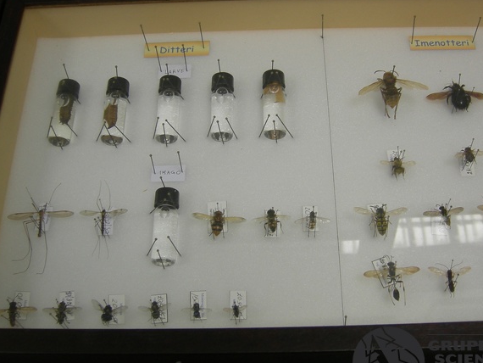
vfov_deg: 29.1
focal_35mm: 50
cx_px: 271
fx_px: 698
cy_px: 147
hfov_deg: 38.1
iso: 64
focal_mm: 7.5
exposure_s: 1/47.7
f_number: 2.7
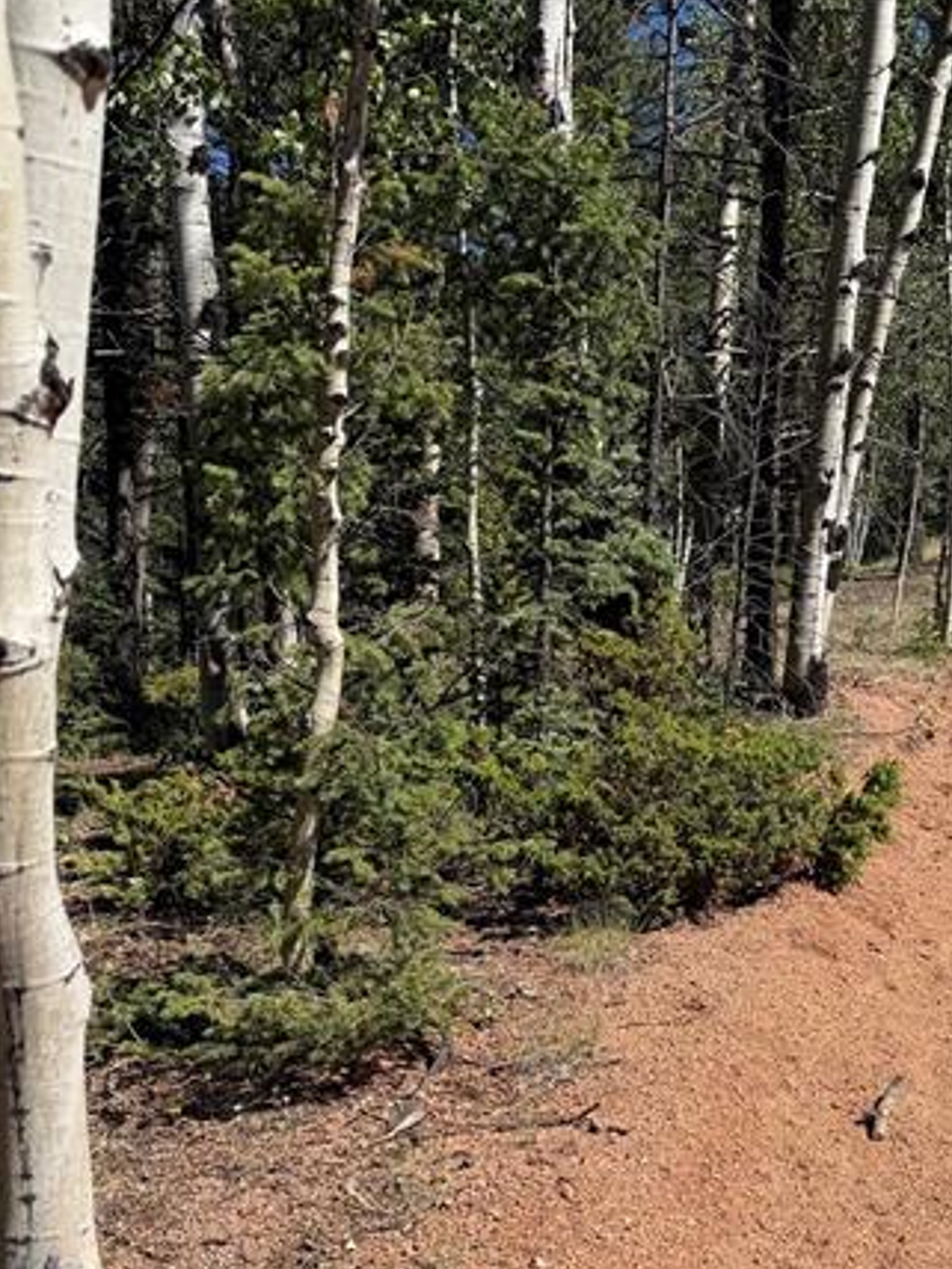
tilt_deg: -9.5
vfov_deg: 43.0
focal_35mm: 43
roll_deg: -1.0
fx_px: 1577
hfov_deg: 32.9
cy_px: 892
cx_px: 722
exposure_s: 1/4405
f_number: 1.78
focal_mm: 6.76
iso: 80
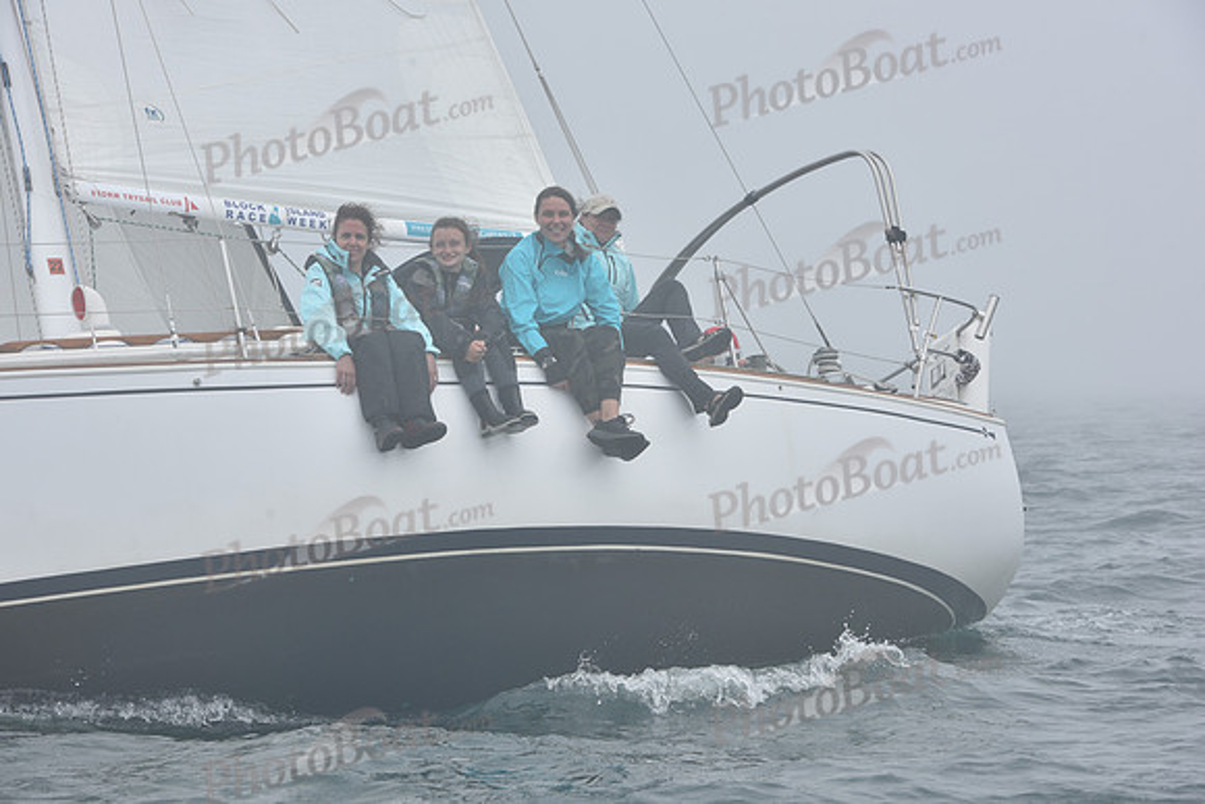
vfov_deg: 11.4
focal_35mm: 120
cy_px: 402
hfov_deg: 17.1
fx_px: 4017
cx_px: 602
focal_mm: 120
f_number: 10
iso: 250
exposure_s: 1/800
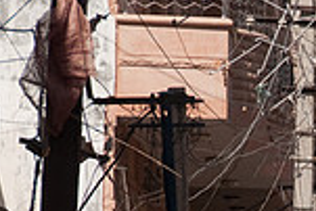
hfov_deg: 3.2
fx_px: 5667
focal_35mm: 645
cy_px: 395
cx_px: 573
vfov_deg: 2.1
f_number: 8
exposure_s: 1/250
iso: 100
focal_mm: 112
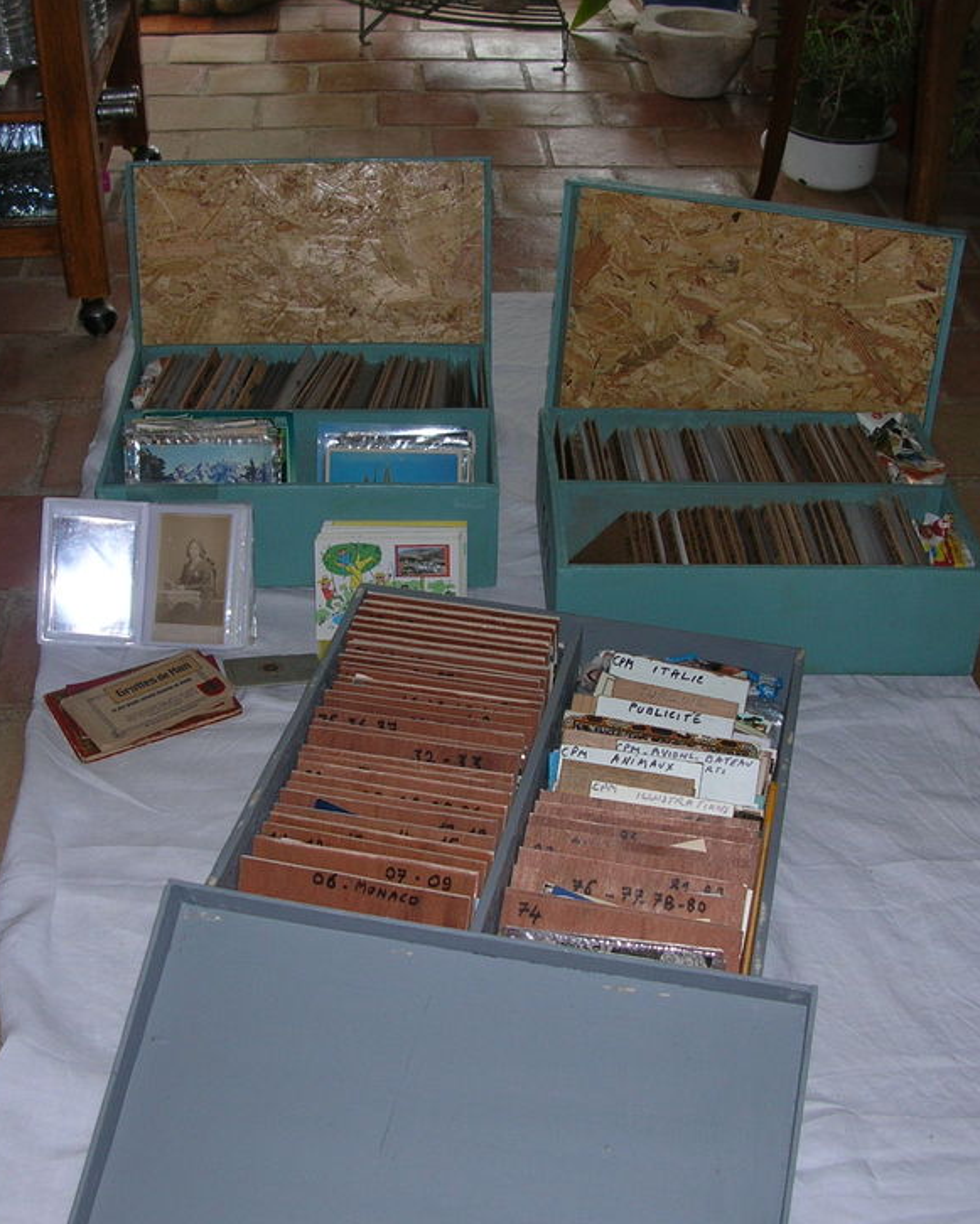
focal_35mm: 47
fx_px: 1704
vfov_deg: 39.5
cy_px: 614
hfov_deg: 32.1
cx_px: 447
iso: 50
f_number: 2.8
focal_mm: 5.8
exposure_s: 1/60.1
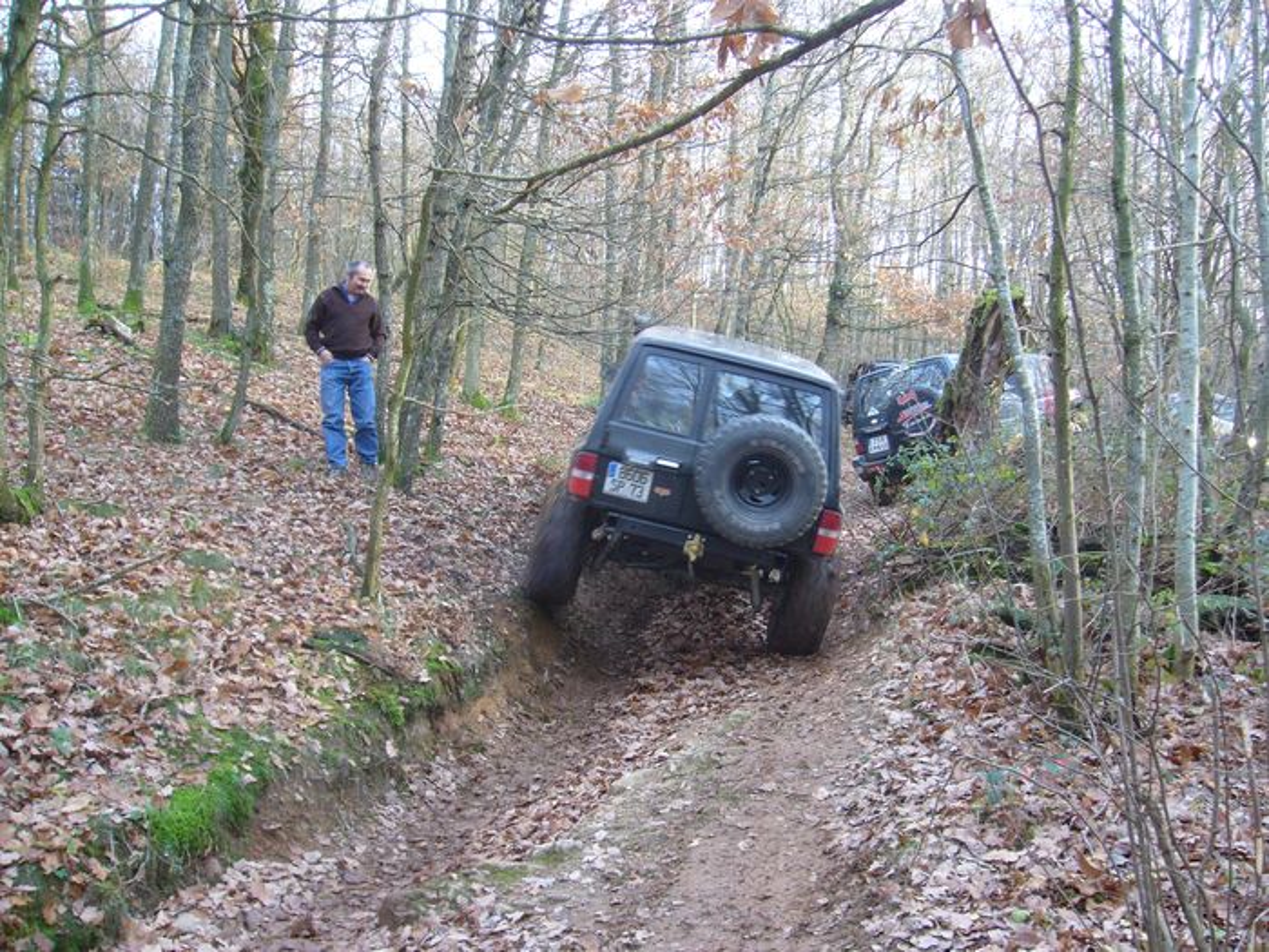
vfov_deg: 40.7
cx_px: 634
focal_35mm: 35
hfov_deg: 52.6
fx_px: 1283
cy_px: 476
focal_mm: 5.8
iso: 100
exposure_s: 1/15
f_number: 2.8
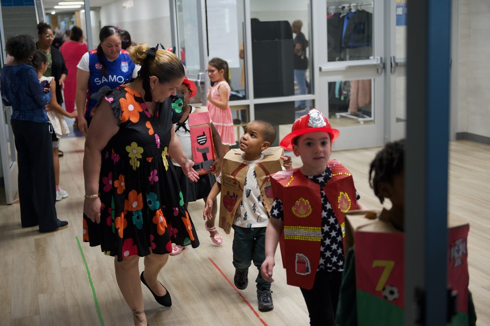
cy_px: 163
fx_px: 680
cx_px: 245
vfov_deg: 26.9
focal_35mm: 50
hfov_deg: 39.6
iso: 2000
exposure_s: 1/320
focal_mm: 50
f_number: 2.8
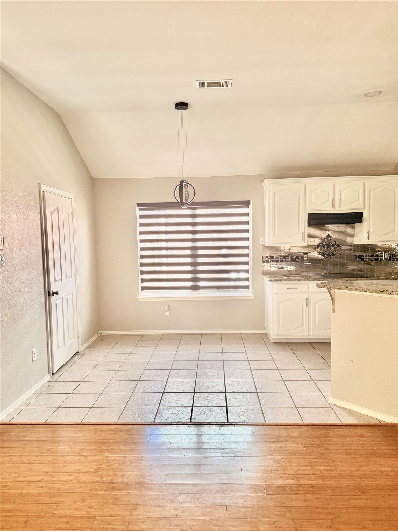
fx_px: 368
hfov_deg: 56.8
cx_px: 199
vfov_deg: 71.6
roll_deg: -0.3
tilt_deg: -4.5
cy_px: 266
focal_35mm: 24
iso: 200
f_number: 1.78
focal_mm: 6.76
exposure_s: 1/167
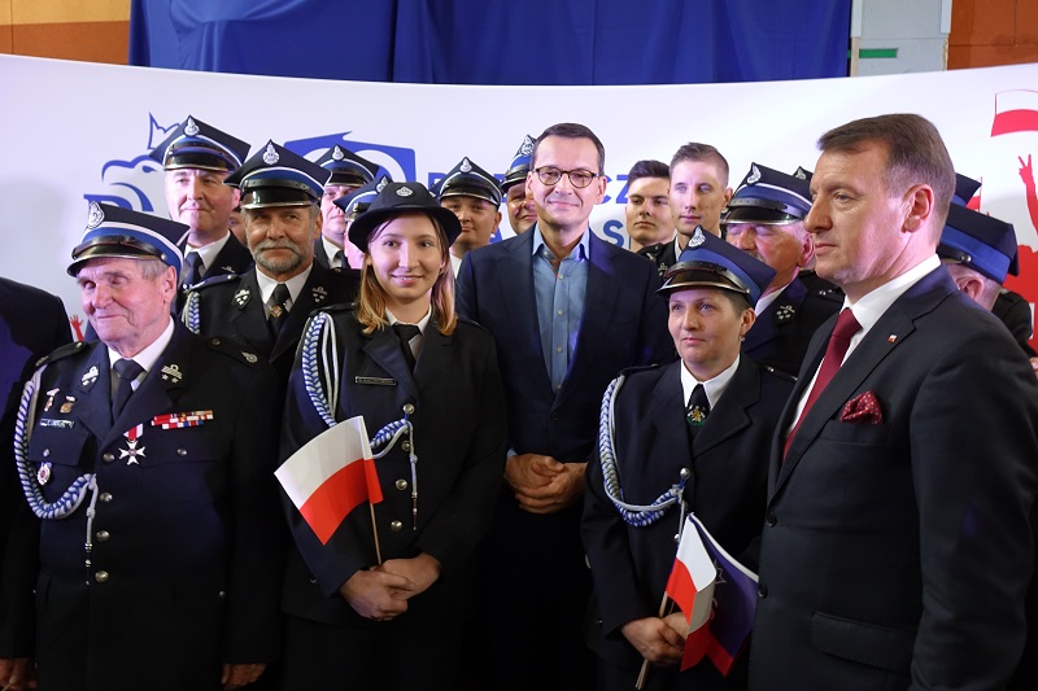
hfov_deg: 58.7
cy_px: 346
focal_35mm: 32
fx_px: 922
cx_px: 519
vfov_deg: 41.1
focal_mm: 11.56
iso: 500
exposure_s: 1/40
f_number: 2.8
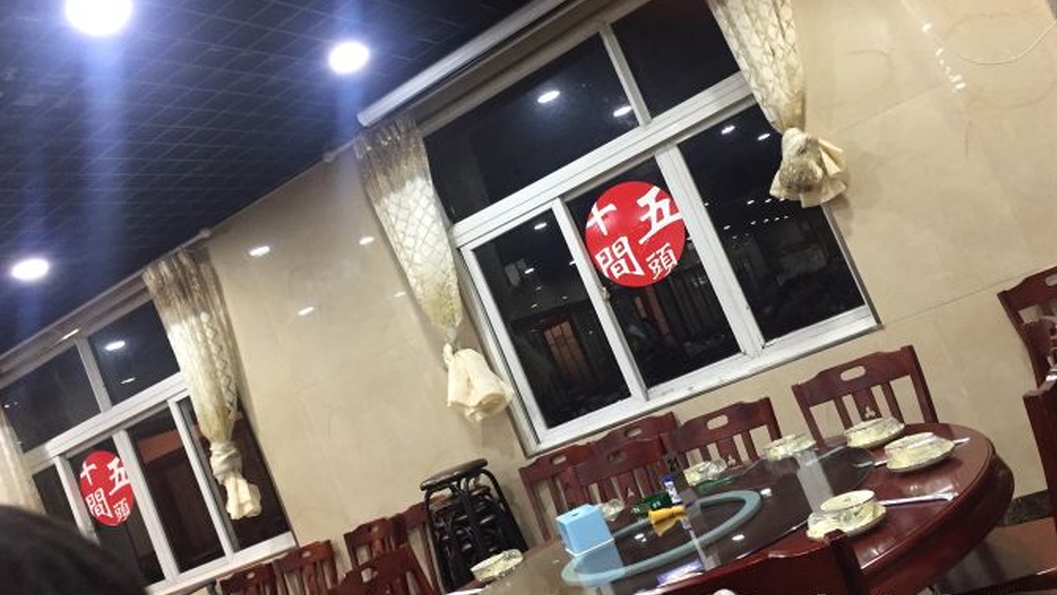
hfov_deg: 59.5
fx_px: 925
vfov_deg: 35.6
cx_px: 540
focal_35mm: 33
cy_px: 294
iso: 200
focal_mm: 4.15
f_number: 2.2
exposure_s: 1/33
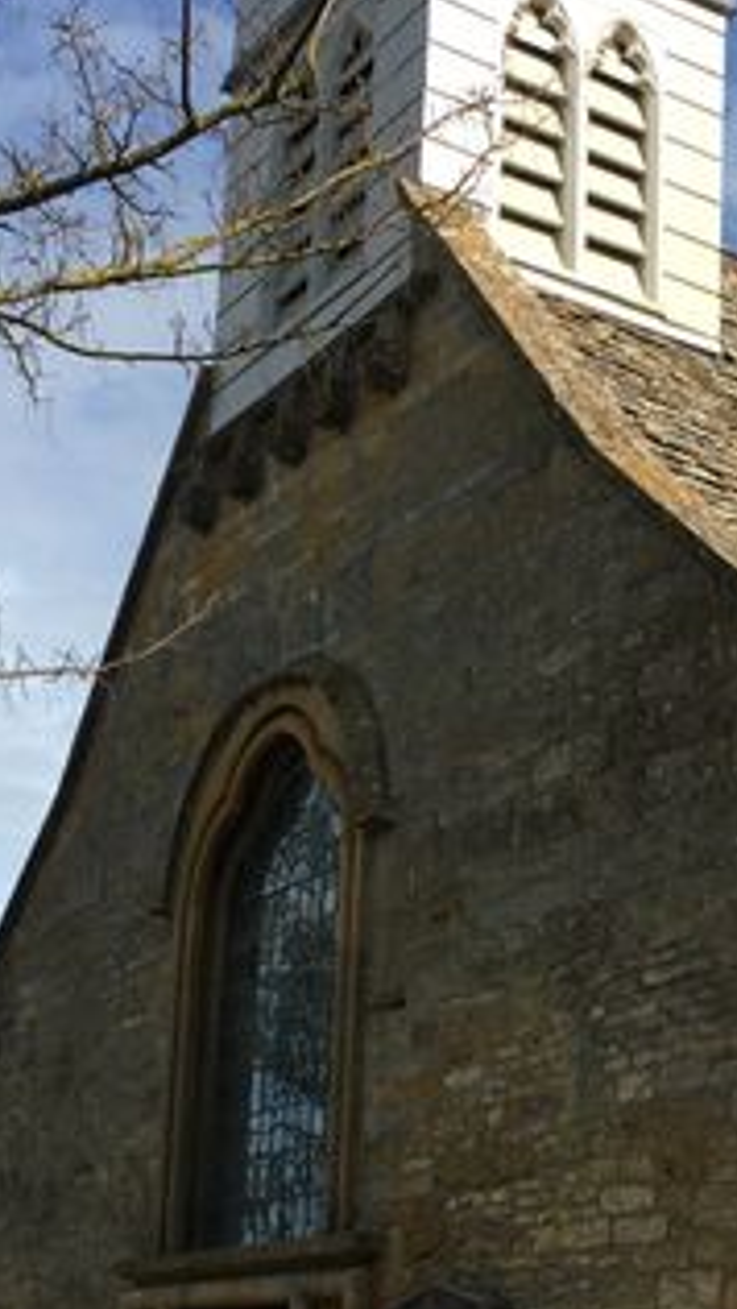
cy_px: 833
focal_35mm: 64
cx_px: 505
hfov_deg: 18.8
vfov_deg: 32.6
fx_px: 2221
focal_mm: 4.15
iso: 25
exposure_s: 1/1183
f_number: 2.2
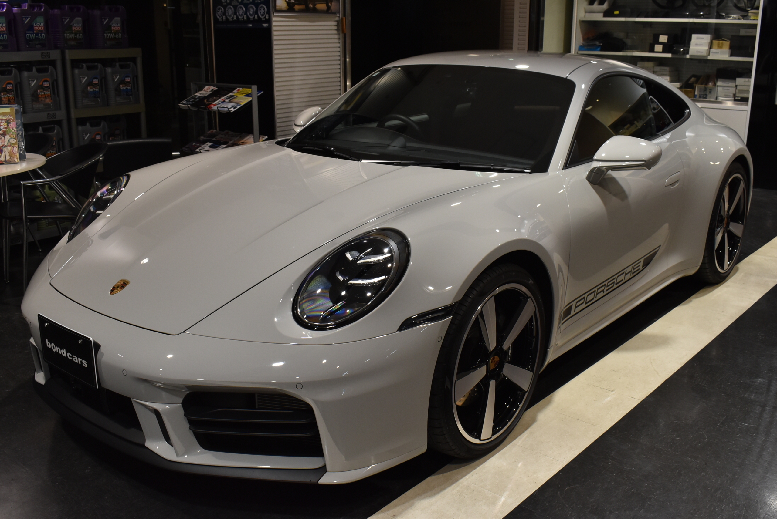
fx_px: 778
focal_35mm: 36
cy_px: 260
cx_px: 388
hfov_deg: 53.1
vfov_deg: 36.9
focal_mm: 24
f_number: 8
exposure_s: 1/40
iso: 800
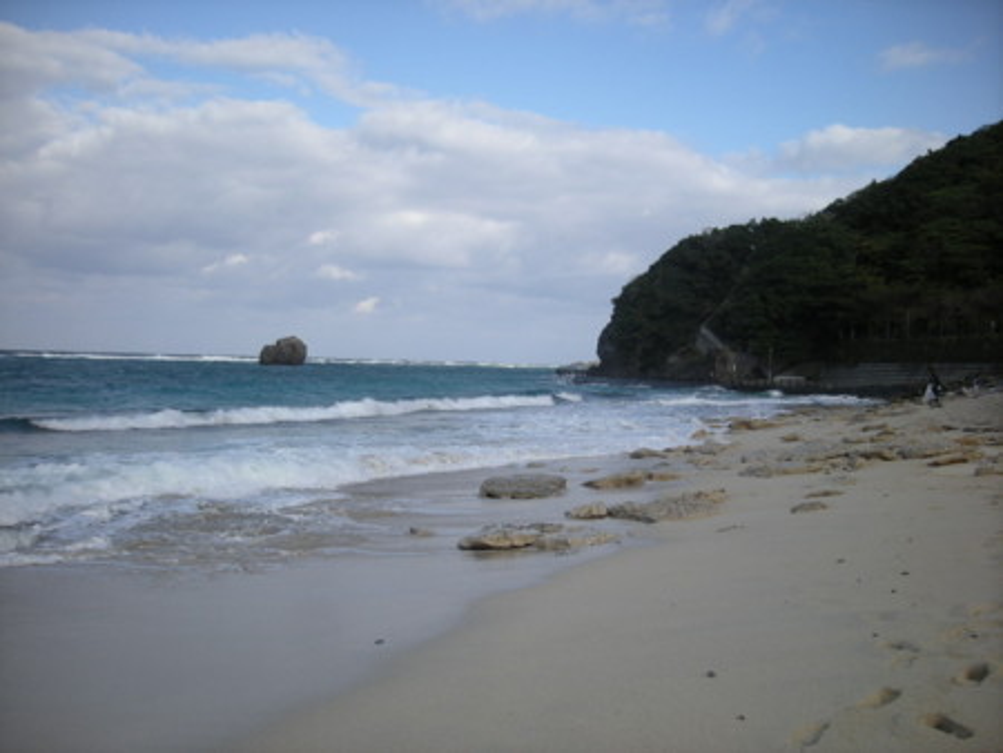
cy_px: 376
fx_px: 1015
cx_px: 502
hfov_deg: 52.6
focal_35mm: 35
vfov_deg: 40.7
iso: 64
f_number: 5.7
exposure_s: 1/235
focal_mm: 5.7
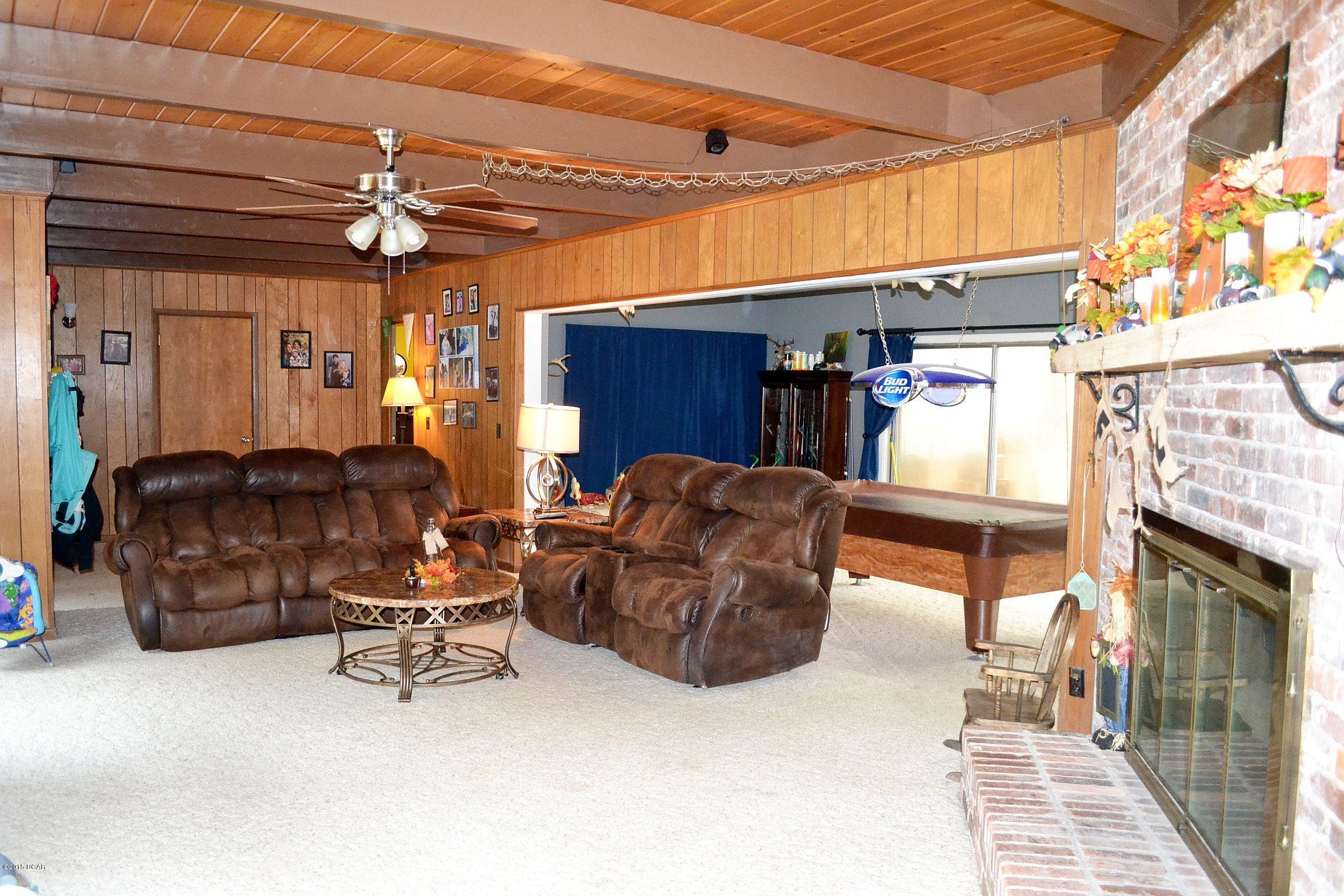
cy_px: 448
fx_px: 1008
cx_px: 672
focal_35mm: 27
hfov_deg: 67.4
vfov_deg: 47.9
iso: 2500
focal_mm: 18
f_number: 3.5
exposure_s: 1/60
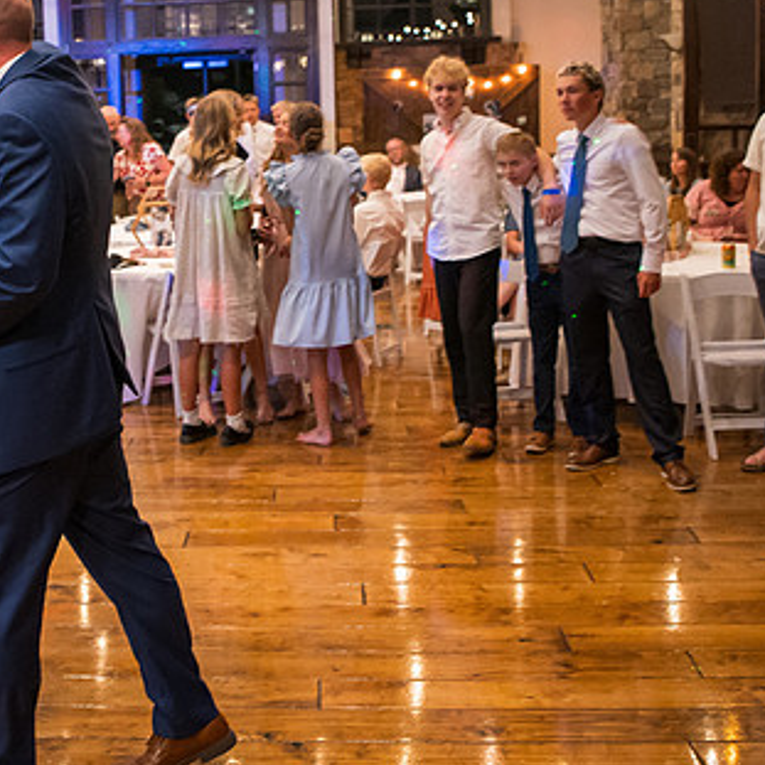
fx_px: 1225
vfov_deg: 34.4
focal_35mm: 49
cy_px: 254
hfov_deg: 33.9
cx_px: 185
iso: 6400
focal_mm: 24
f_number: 2.8
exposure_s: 1/200
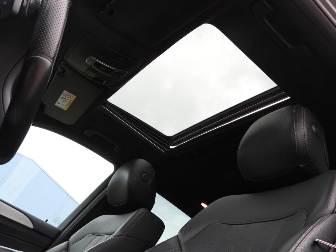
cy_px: 126
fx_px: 340
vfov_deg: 40.7
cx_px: 168
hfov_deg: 52.6
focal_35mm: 35
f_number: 3.2
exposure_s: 1/100
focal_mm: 6.3
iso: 100
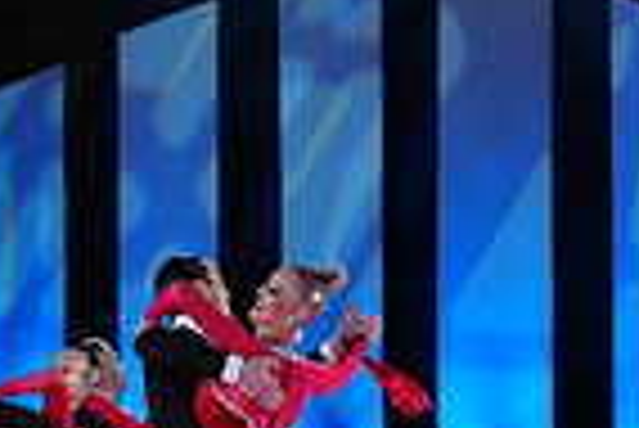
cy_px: 610
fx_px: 3856
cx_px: -468
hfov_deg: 9.1
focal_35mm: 217
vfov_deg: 6.3
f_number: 4
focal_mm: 53
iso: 2500
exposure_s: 1/400
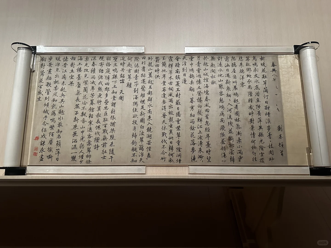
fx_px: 229
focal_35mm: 24
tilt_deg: -37.6
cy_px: 124
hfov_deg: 71.6
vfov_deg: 56.8
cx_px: 166
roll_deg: +0.3
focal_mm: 6.86
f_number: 1.78
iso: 800
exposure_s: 1/60
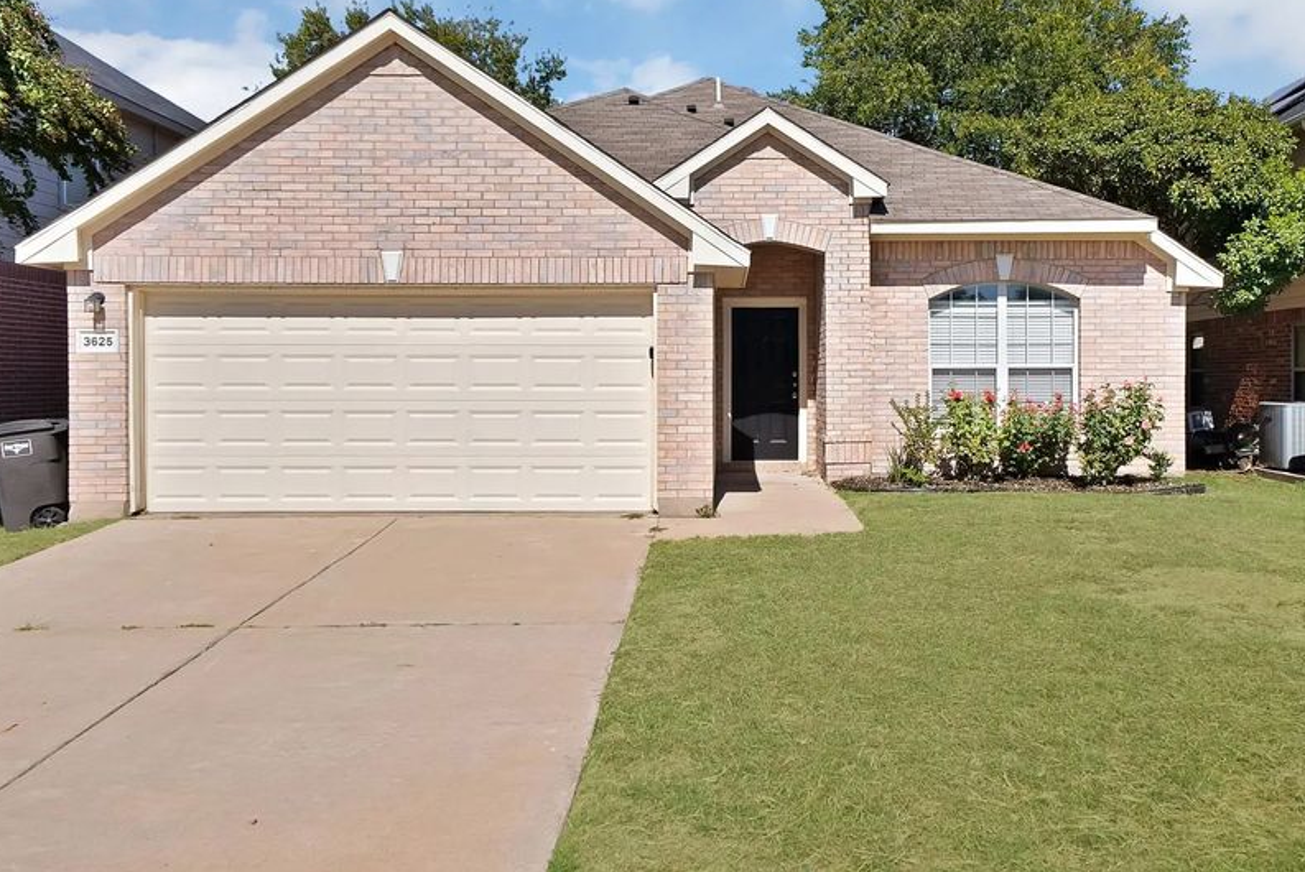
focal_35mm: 31
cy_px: 385
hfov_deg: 60.0
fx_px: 1125
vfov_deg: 42.3
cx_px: 752
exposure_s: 1/800
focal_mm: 24
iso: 640
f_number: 9
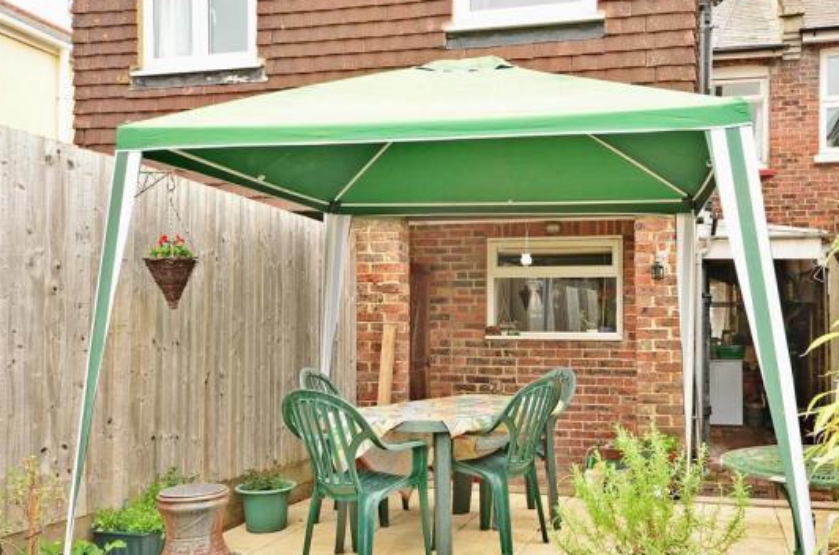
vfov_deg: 35.8
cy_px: 296
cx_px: 494
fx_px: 860
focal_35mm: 37
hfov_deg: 51.7
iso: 200
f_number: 9
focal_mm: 20
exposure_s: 1/25
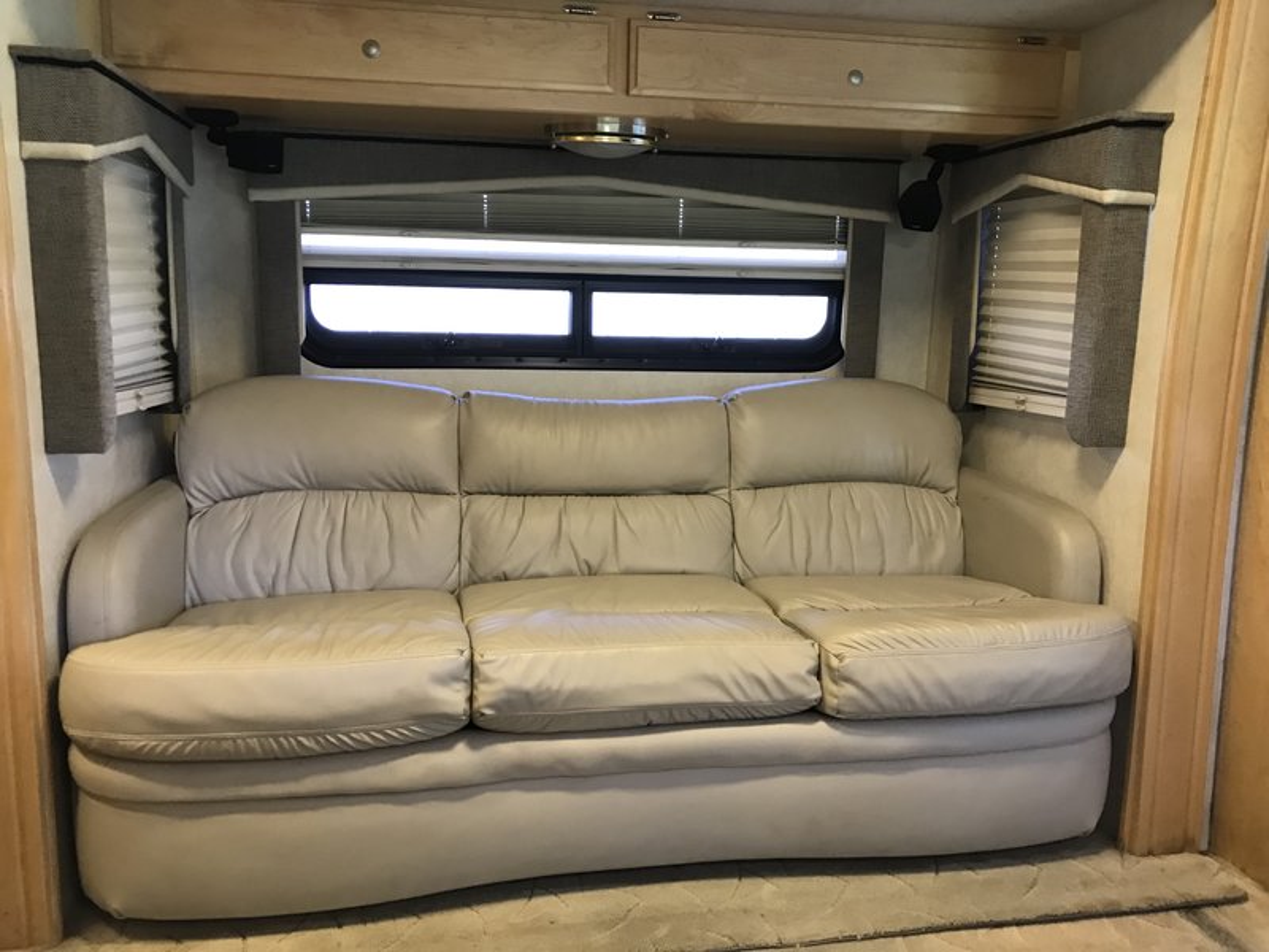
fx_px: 1026
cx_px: 634
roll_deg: -0.5
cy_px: 476
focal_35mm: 28
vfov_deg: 49.7
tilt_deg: -9.4
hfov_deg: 63.4
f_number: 1.8
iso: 64
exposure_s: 1/15
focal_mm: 3.99
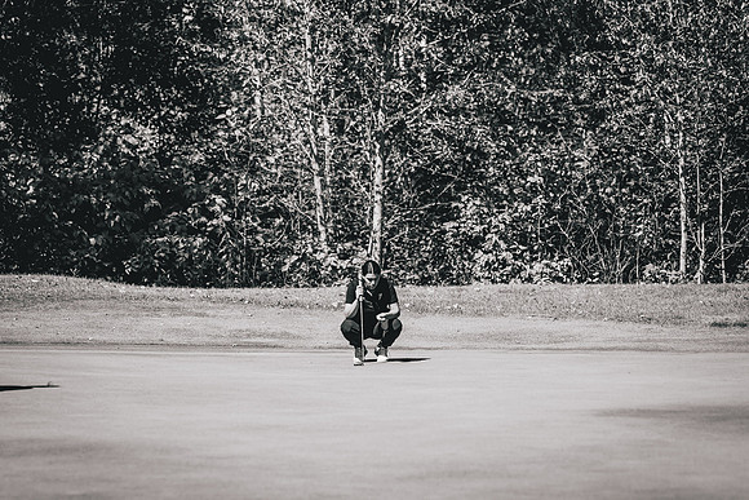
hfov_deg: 8.2
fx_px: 5233
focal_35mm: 251
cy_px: 333
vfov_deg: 5.5
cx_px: 368
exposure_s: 1/5000
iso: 400
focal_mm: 150
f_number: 2.8
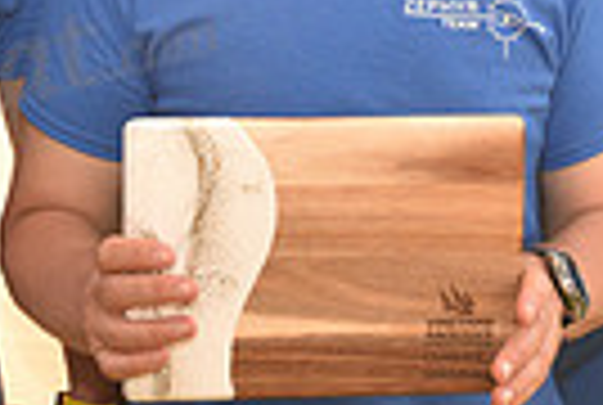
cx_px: 454
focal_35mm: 138
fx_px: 2317
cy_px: -196
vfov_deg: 9.7
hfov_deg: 14.8
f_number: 9
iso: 1250
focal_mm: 32
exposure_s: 1/125
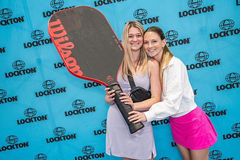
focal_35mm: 35
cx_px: 120
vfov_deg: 37.9
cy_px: 80
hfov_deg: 54.4
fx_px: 233
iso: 3200
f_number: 4
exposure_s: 1/200
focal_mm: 35
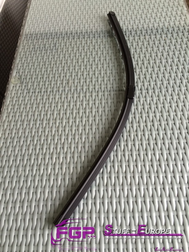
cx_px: 94
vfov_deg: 60.0
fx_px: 218
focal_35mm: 30
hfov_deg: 46.8
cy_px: 126
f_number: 2.2
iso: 50
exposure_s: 1/30
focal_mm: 4.12
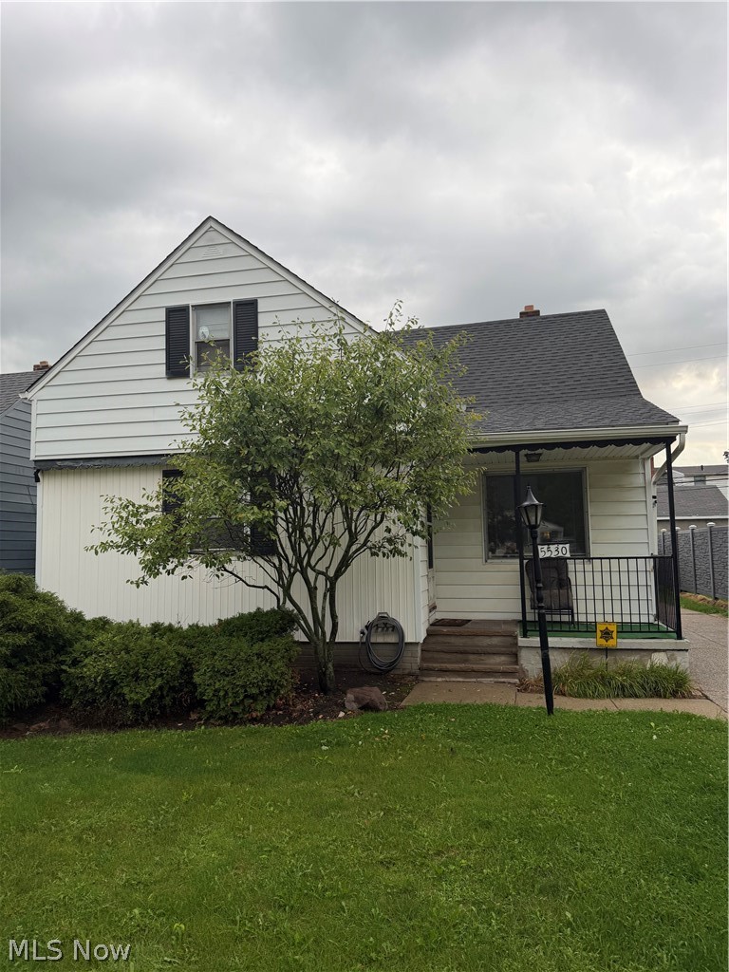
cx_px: 364
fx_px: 674
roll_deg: -0.5
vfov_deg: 71.6
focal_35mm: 24
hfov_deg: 56.8
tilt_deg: +5.9
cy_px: 486
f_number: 1.78
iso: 64
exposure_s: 1/170
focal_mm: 6.76
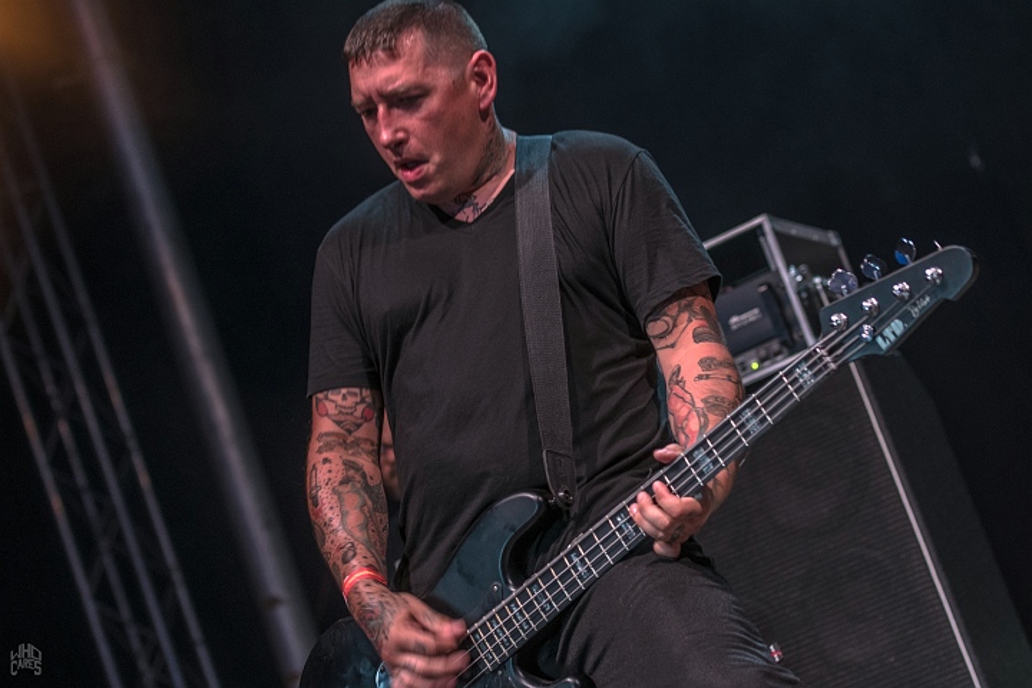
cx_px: 516
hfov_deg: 19.5
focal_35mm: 105
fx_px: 3010
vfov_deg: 13.0
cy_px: 344
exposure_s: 1/100
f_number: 2.8
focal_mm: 70
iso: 640
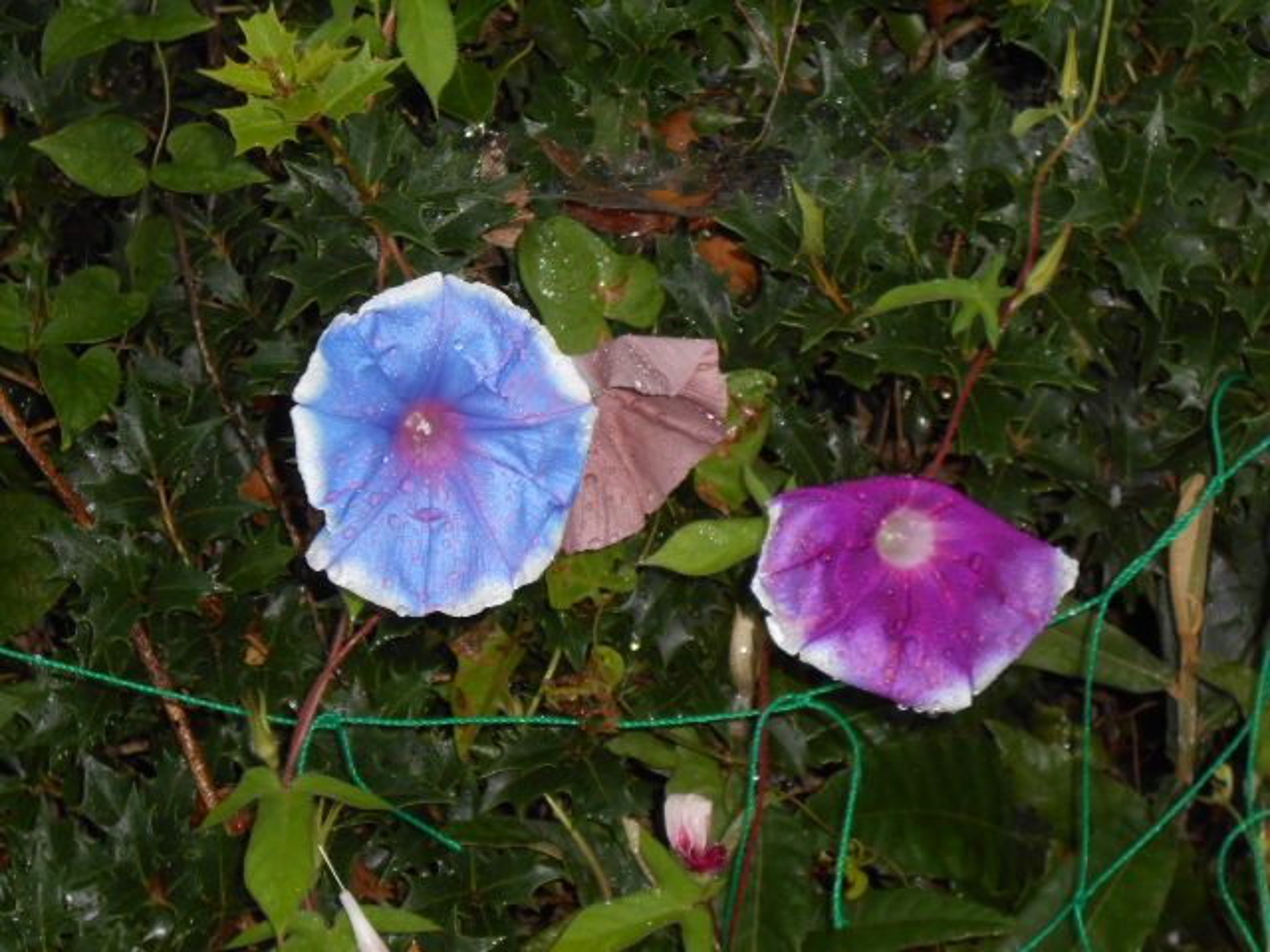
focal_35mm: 105
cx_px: 635
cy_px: 476
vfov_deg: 14.1
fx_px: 3852
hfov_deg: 18.7
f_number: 5
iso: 200
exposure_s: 1/60
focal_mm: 18.7
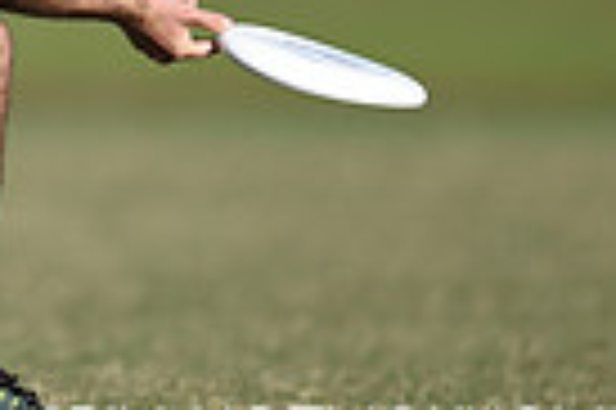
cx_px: -252
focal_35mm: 1696
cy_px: -243
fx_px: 28986
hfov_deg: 1.2
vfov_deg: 0.8
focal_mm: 400
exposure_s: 1/2500
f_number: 2.8
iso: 100
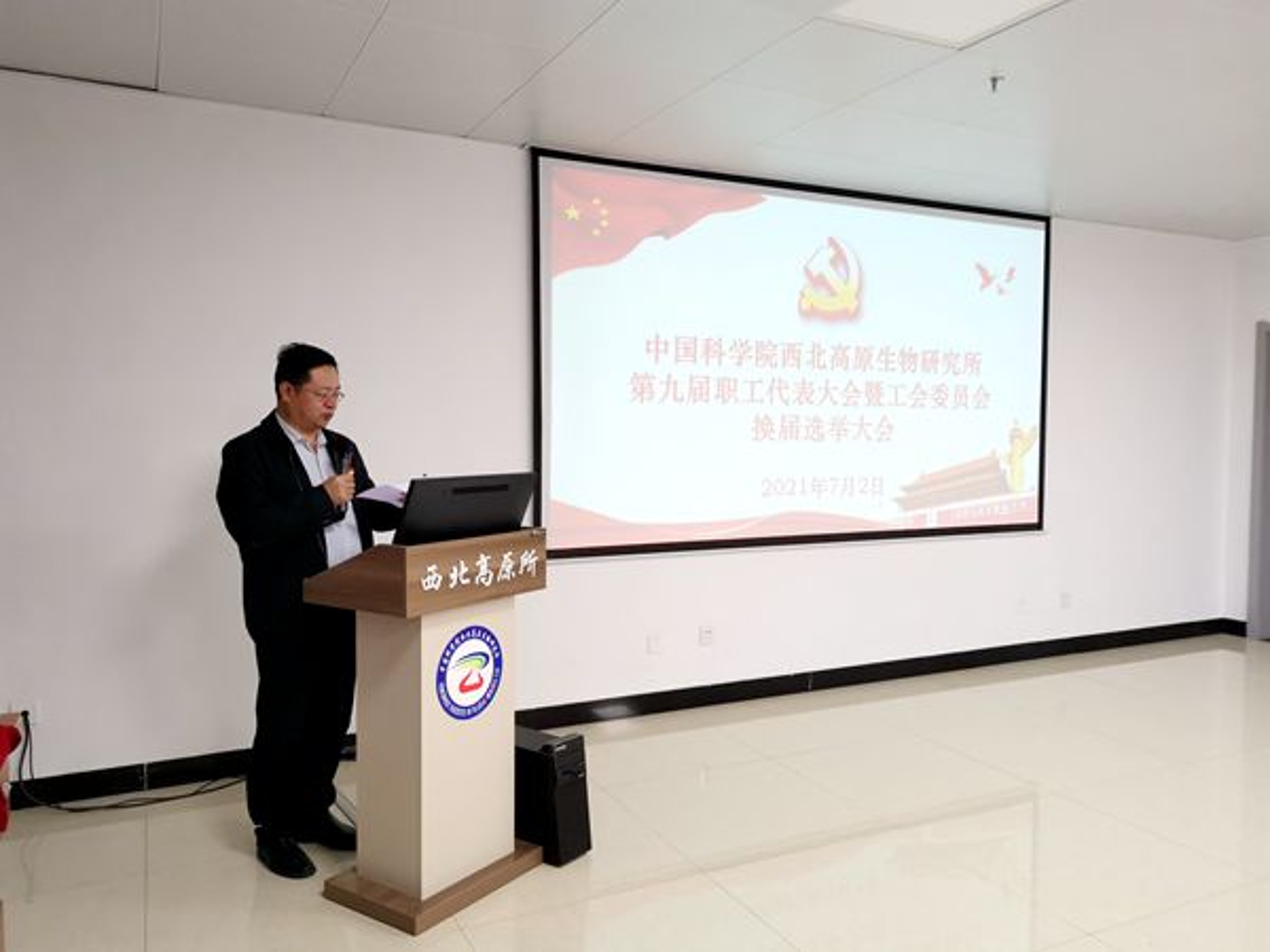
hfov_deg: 65.3
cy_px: 476
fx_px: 991
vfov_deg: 51.4
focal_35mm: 27
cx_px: 635
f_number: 1.8
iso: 250
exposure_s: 1/100
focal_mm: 5.58
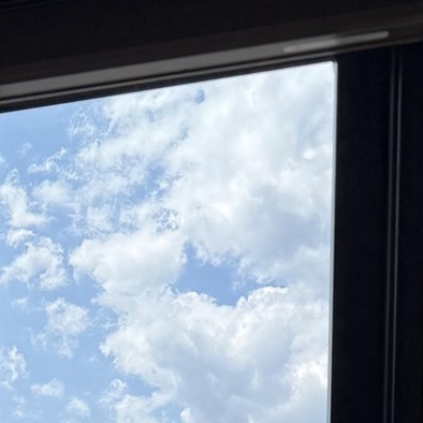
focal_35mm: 124
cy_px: 957
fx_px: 1714
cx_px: -354
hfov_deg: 12.7
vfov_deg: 11.9
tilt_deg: -5.8
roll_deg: +0.7
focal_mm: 6.76
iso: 80
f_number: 1.78
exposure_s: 1/2169
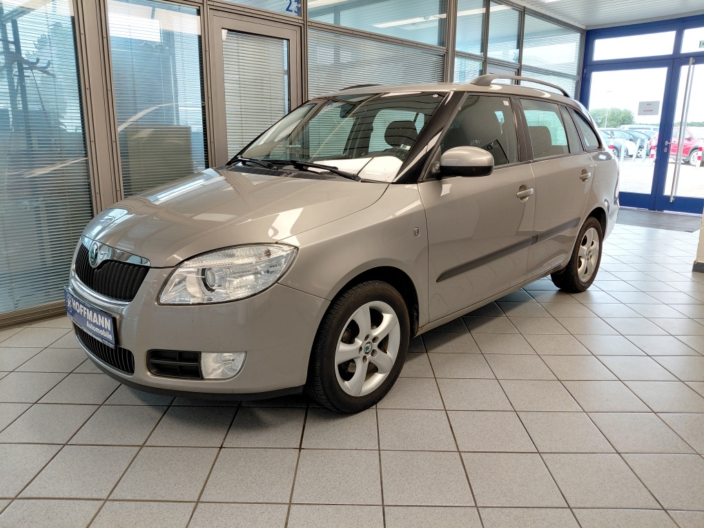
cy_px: 264
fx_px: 508
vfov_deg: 54.9
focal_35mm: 25
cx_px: 352
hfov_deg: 69.4
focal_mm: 4.69
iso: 125
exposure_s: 1/120
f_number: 1.8
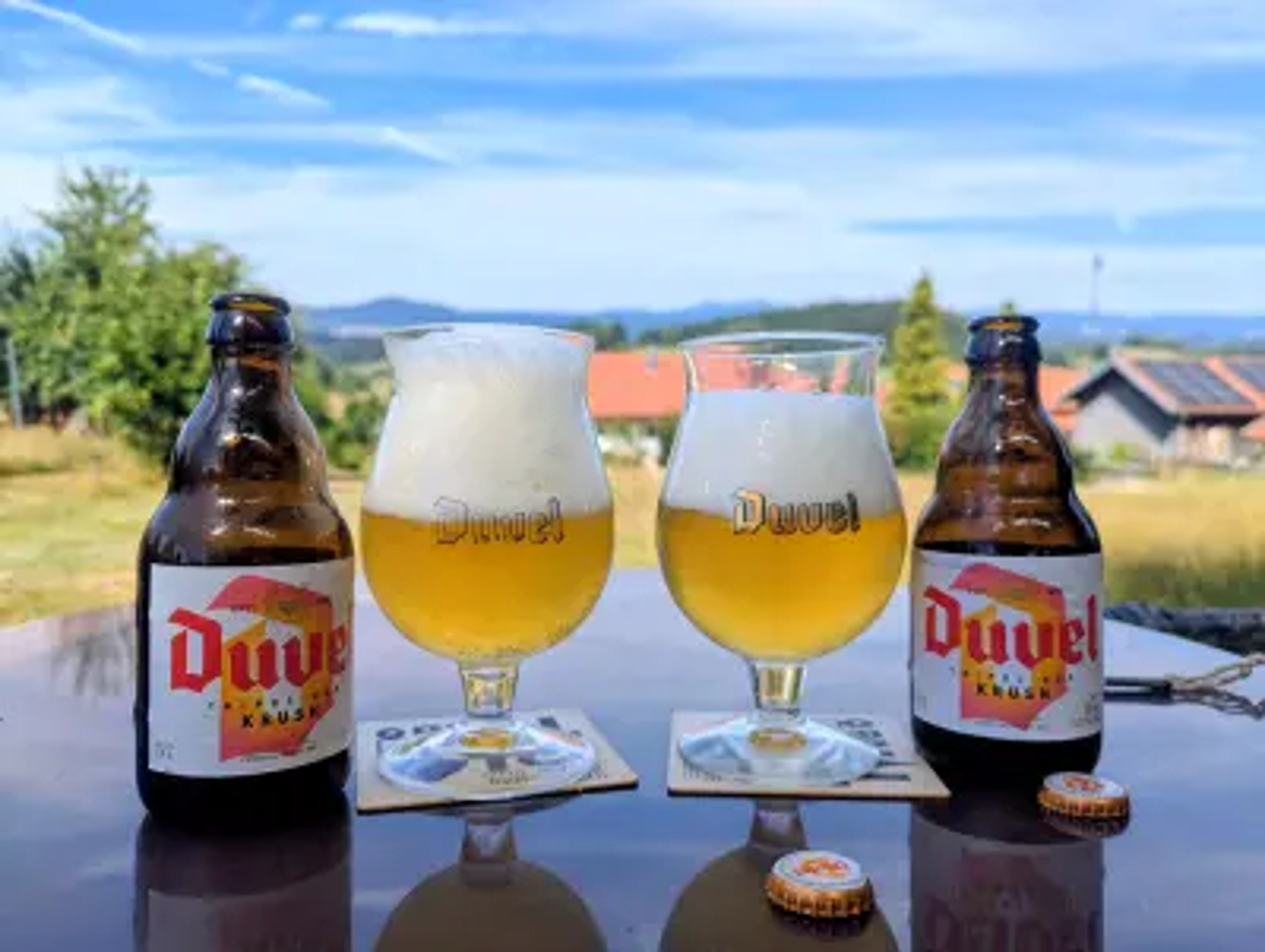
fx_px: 878
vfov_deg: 56.9
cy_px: 476
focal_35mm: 24
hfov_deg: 71.5
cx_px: 632
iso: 50
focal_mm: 6.81
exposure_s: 1/1855
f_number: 1.85
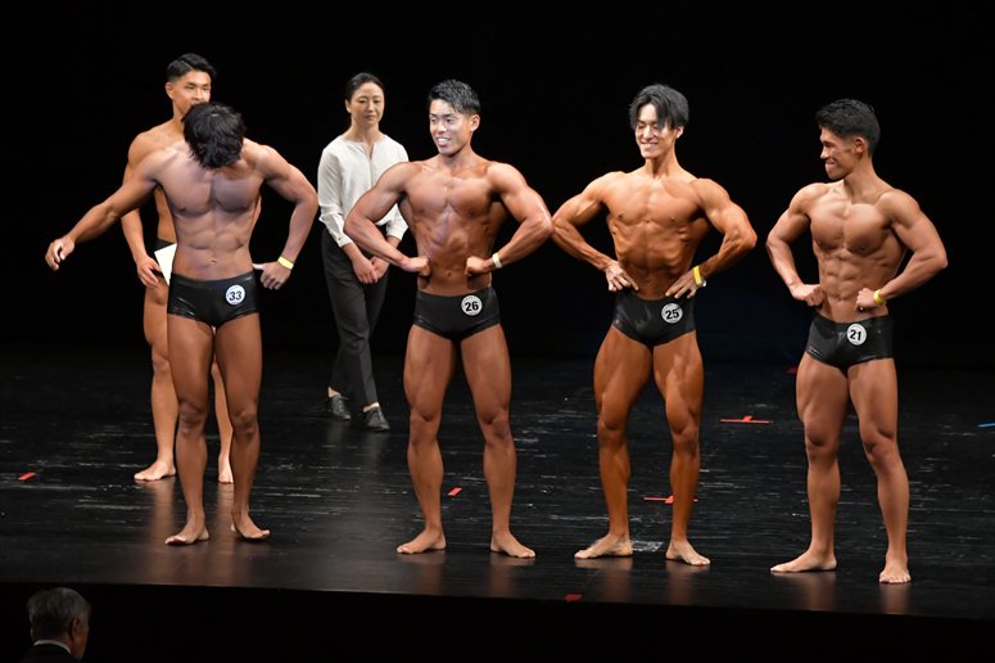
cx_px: 498
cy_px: 332
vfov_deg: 6.8
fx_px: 5580
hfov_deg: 10.2
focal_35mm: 202
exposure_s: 1/400
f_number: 5.6
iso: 3200
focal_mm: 135
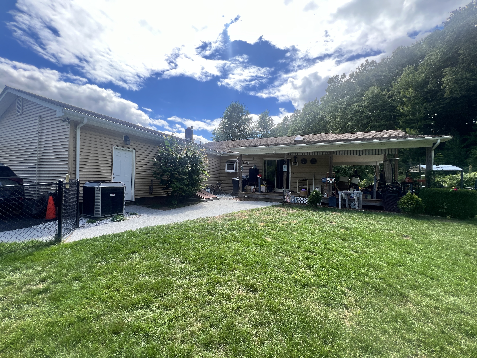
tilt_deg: -0.2
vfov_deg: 89.9
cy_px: 179
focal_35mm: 13
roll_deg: -1.4
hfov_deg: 106.2
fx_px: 179
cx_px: 238
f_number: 1.8
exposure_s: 1/536
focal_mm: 1.57
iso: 32
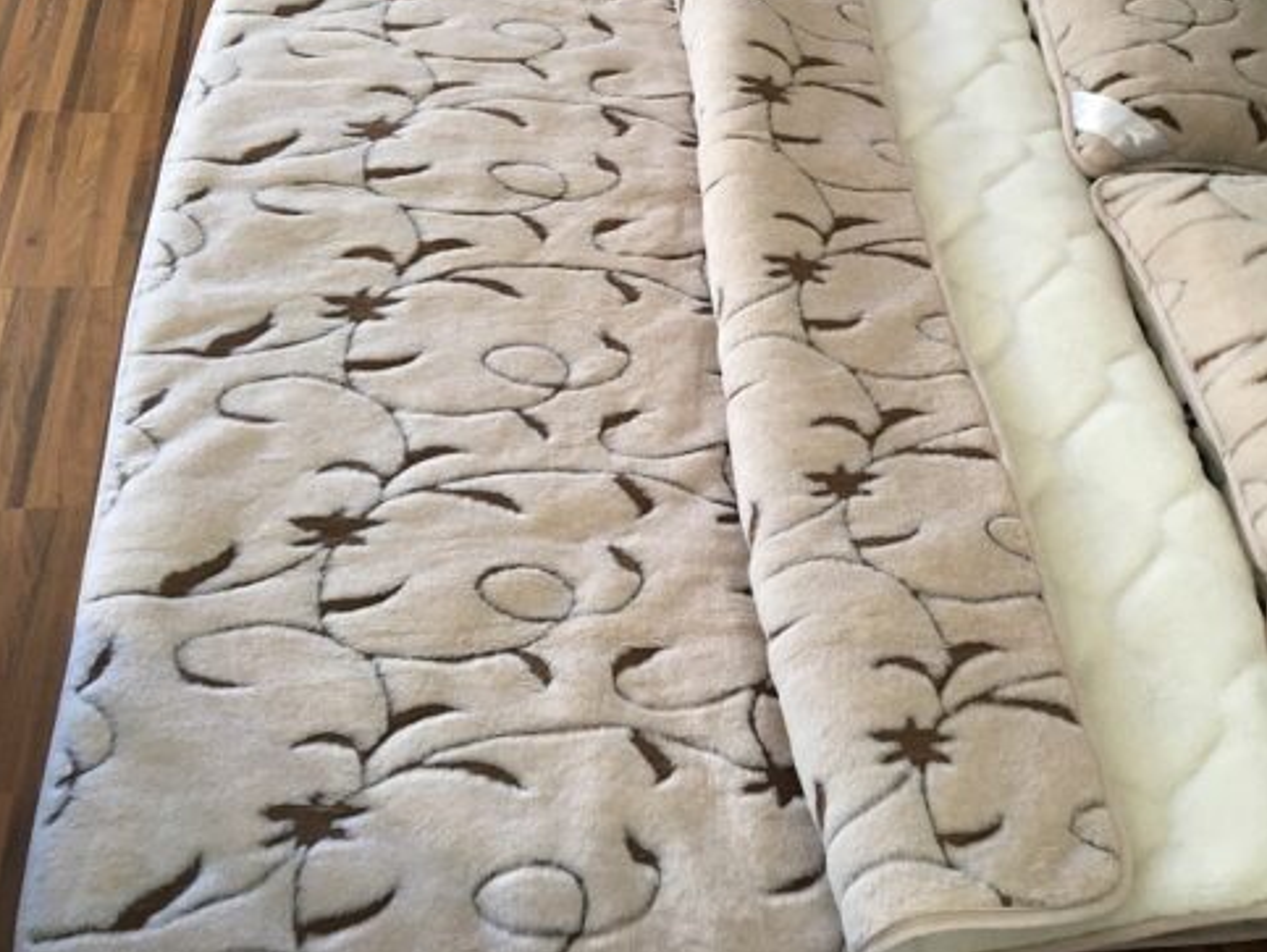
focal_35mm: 36
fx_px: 1319
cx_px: 779
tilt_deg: -51.8
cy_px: 388
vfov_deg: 39.6
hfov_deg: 50.9
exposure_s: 1/33
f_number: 2.2
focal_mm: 4.15
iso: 100
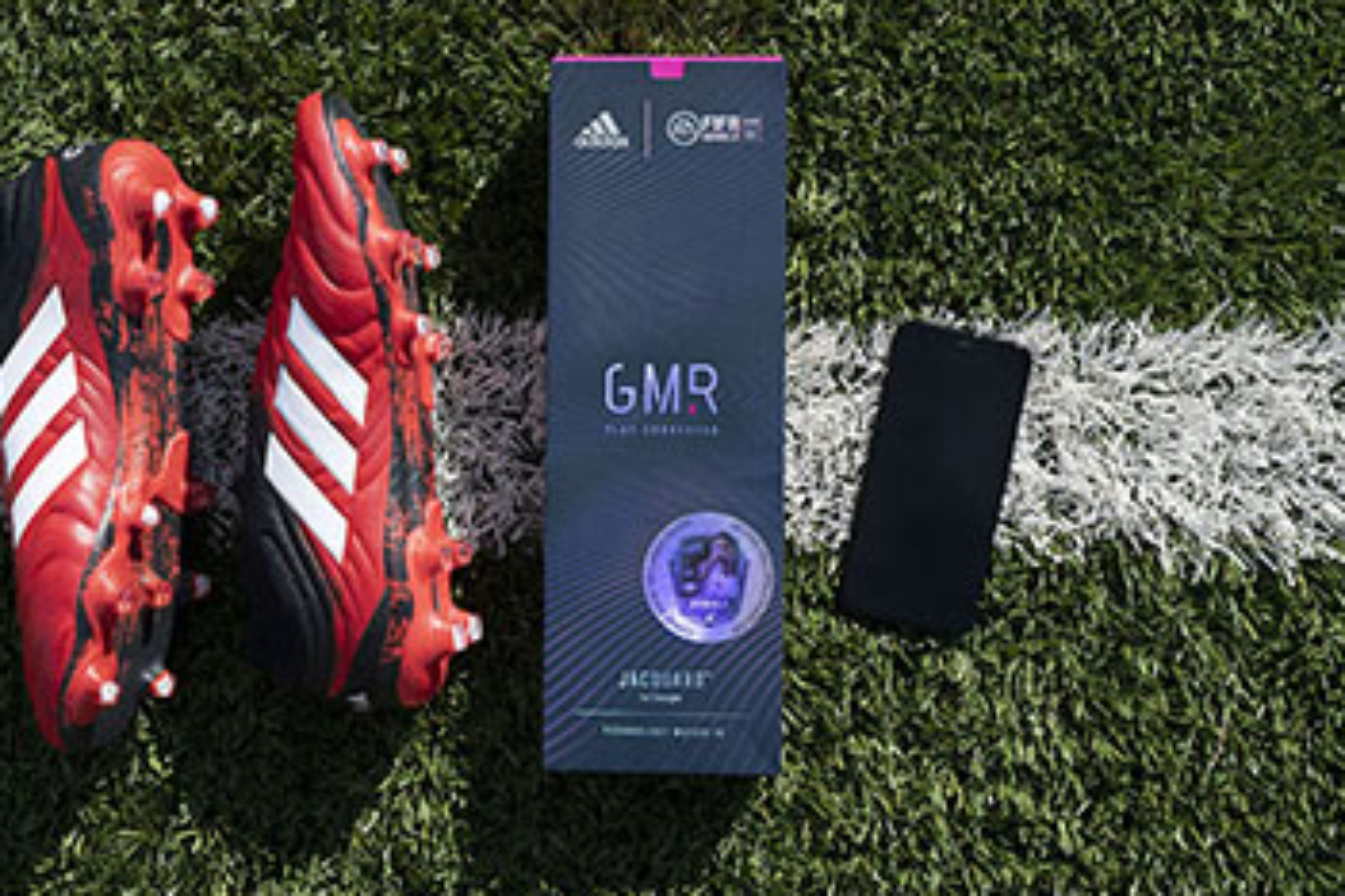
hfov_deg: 38.5
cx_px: 475
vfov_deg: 26.5
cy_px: 404
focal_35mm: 51
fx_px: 1905
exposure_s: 1/4000
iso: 1250
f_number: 5.6
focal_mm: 35
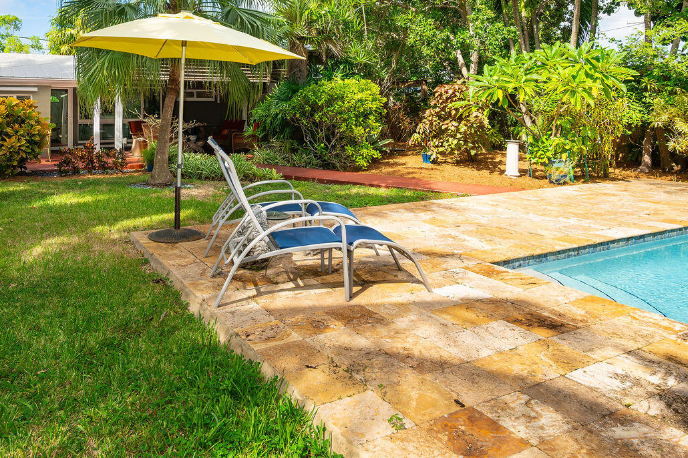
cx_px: 258
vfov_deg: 44.3
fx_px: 535
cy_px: 96
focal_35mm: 28
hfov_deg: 64.5
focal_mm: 14
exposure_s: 1/160
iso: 125
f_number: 8
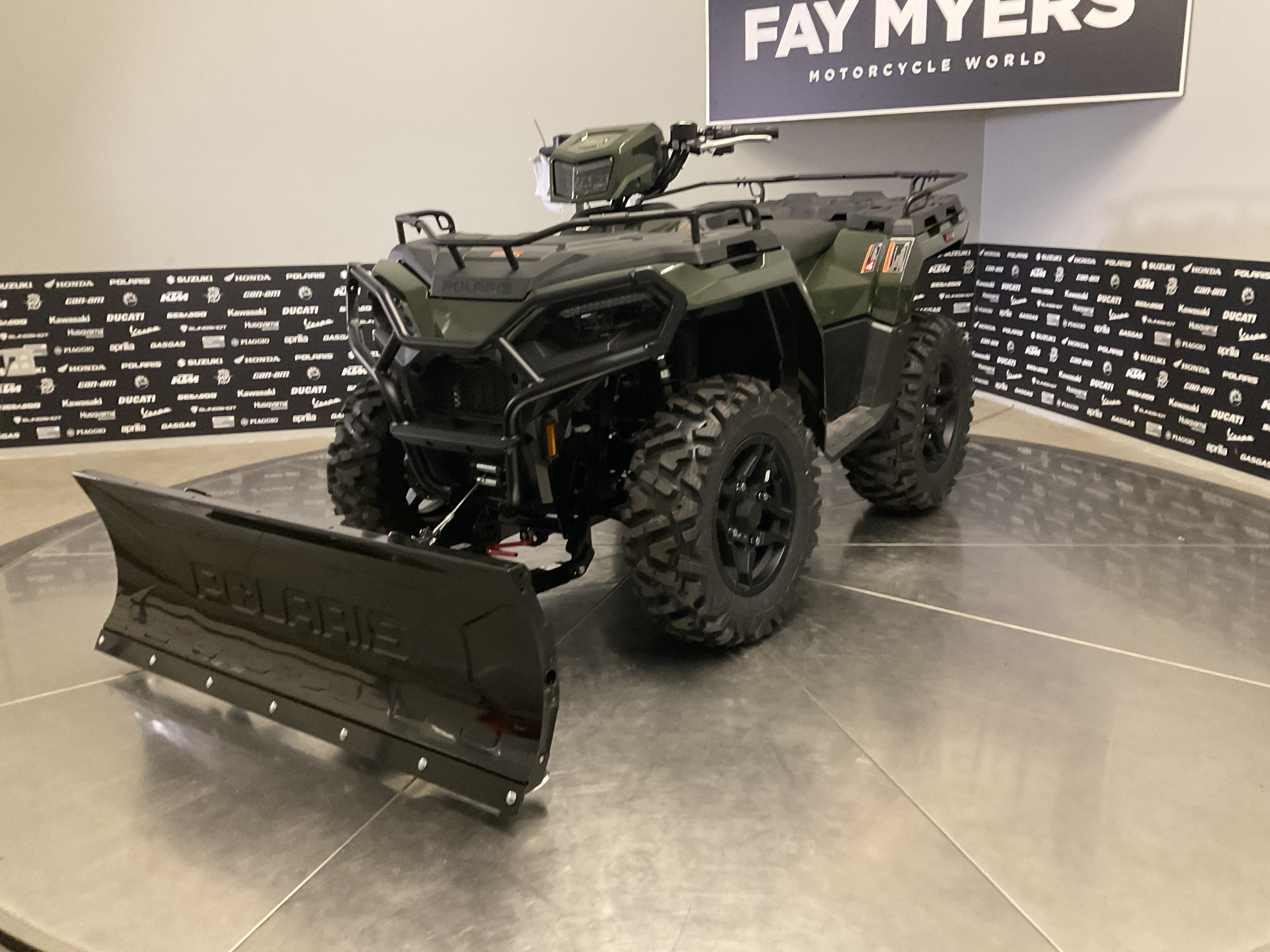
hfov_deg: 61.7
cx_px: 635
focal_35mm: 29
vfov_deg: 48.2
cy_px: 476
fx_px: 1064
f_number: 1.8
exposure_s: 1/40
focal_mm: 3
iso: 250
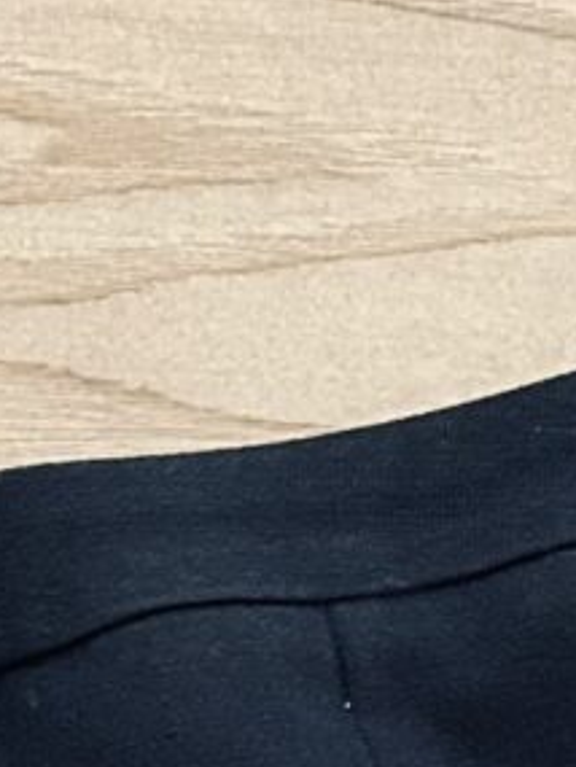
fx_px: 4146
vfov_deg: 8.4
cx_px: 242
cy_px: 2532
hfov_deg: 7.9
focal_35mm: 187
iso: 640
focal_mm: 5.7
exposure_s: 1/34
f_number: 1.5
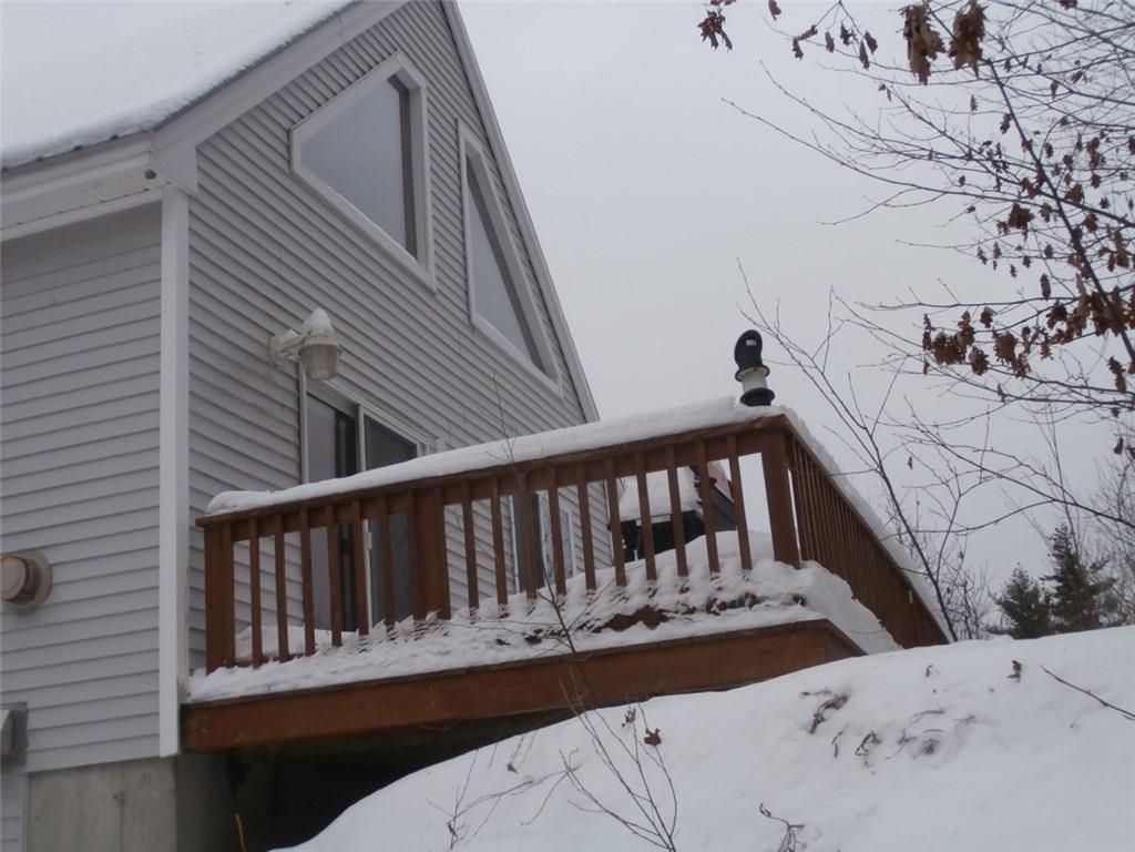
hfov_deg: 40.4
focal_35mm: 47
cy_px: 426
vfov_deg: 30.9
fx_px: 1541
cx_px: 568
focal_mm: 8.29
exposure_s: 1/125
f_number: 4.2
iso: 100
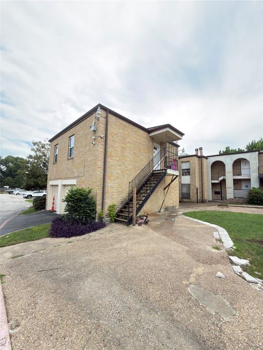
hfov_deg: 85.7
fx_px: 142
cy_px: 175
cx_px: 132
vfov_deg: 102.1
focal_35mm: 14
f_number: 2.2
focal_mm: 2.22
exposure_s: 1/289
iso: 25
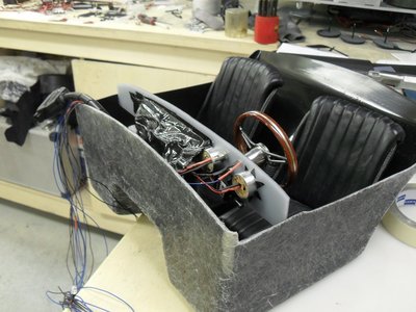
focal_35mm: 35
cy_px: 156
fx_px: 421
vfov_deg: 40.7
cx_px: 208
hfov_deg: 52.6
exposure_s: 1/15
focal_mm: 6.2
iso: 200
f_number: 2.8
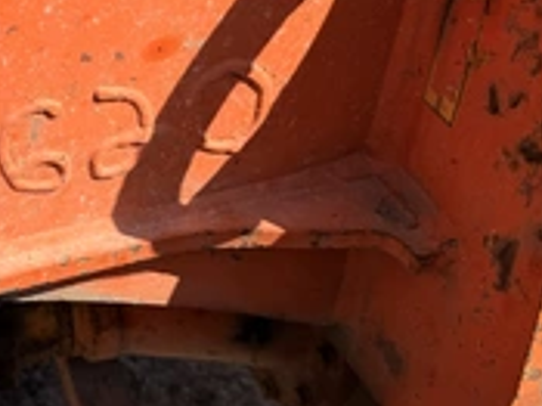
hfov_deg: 31.7
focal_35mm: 55
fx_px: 861
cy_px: 158
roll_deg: -1.5
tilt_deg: -36.6
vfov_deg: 26.5
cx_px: -25
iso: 80
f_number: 1.78
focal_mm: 6.76
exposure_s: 1/2801
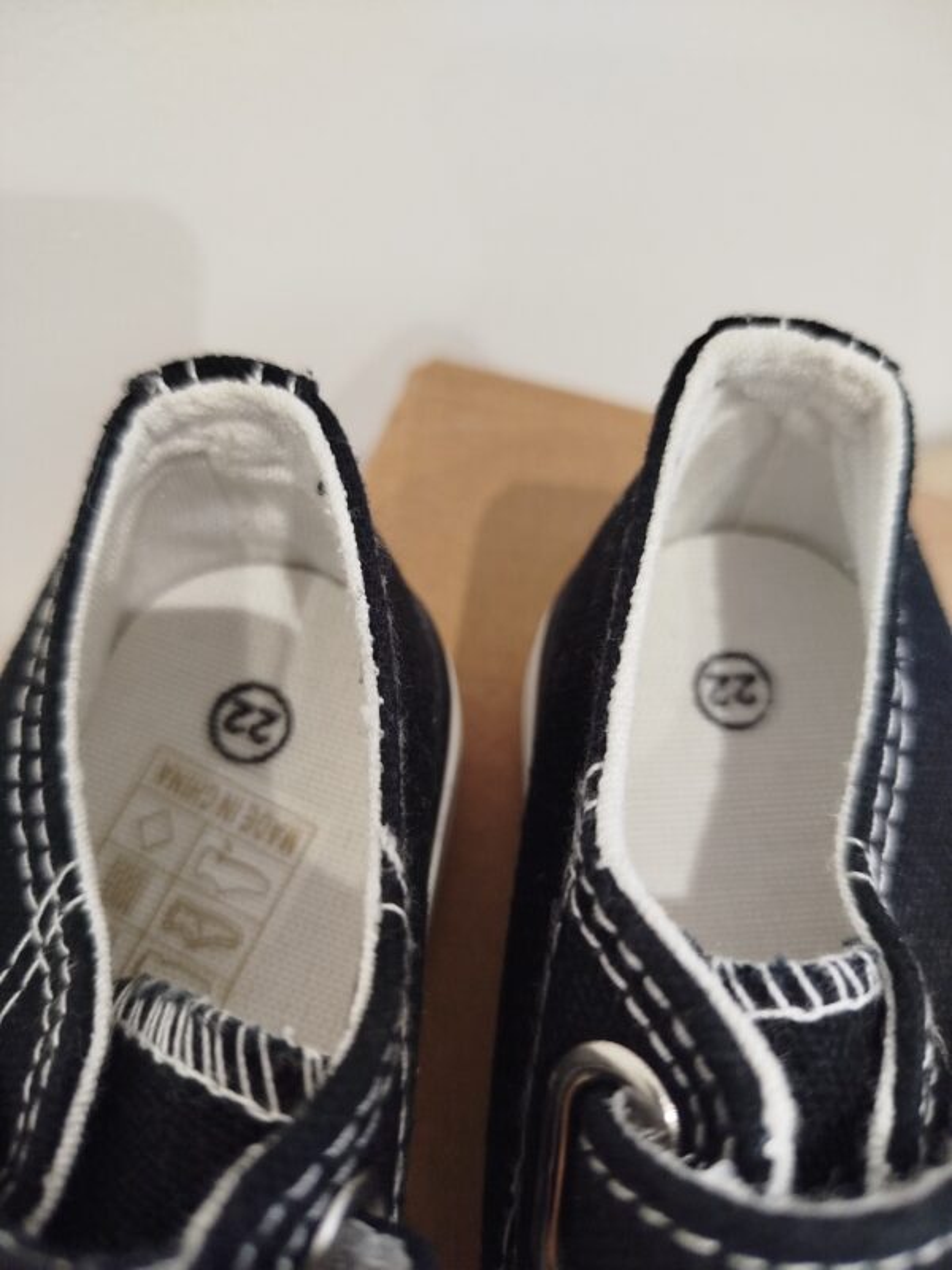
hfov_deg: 56.8
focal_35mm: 24
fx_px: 880
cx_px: 476
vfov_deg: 71.6
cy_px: 635
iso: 320
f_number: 1.7
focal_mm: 5.31
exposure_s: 1/33
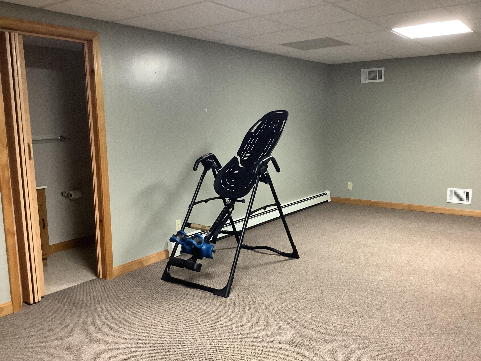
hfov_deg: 58.4
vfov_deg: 45.4
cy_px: 180
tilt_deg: -9.2
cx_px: 240
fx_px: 431
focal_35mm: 31
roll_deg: +0.3
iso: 400
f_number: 2.4
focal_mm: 3.3
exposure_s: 1/30
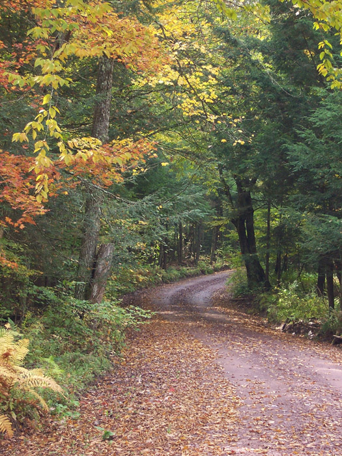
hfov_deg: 13.7
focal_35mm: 108
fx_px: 1423
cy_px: 228
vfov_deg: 18.2
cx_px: 171
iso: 140
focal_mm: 18
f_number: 5.6
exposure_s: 1/60
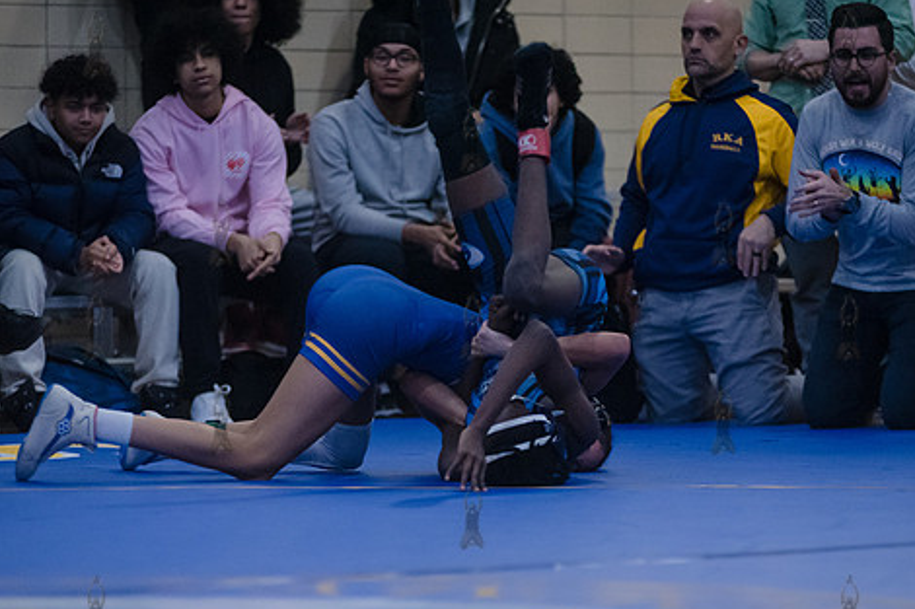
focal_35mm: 200
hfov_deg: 10.3
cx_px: 471
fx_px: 5081
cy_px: 326
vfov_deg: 6.9
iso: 6400
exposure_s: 1/400
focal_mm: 155
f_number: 3.2
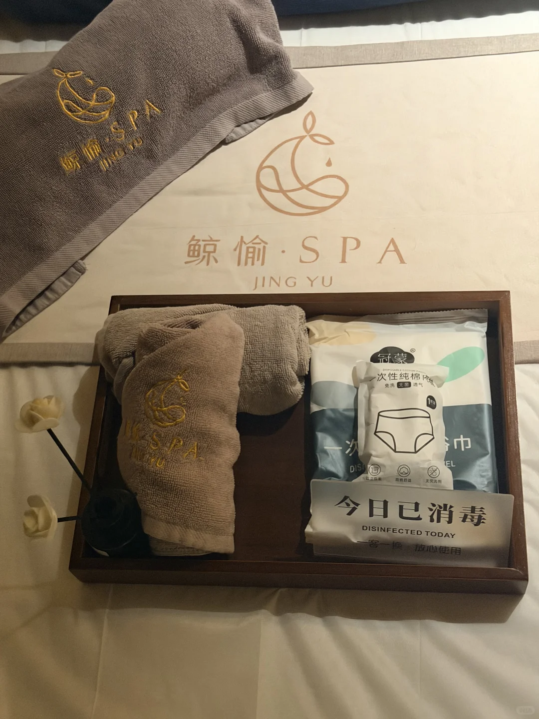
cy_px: 360
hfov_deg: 30.3
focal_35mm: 48
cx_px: 270
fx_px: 997
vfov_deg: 39.7
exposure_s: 1/25
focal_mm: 6.76
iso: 800
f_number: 1.78
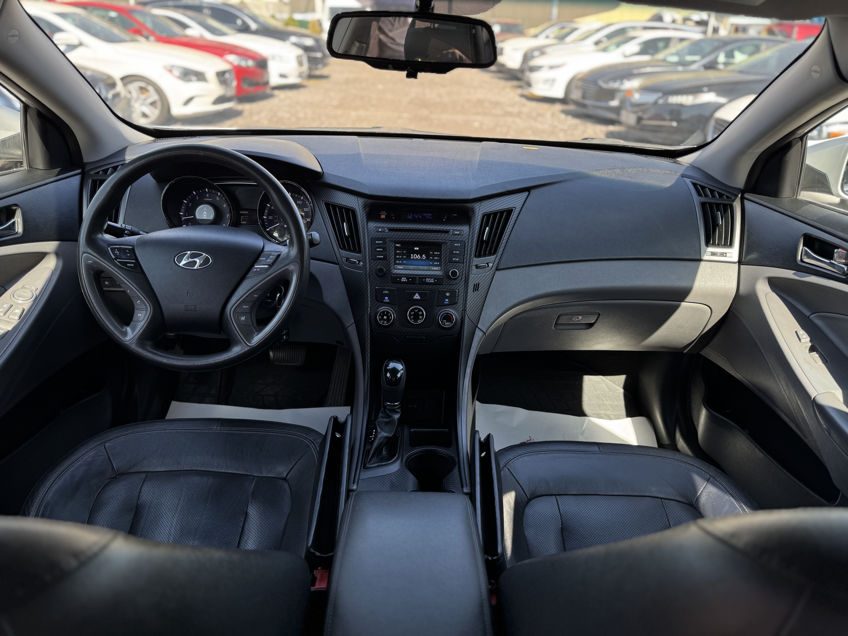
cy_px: 318
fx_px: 588
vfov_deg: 56.8
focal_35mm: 24
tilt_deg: -23.7
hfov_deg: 71.6
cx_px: 424
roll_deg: -2.3
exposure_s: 1/262
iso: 64
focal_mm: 6.76
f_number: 1.78
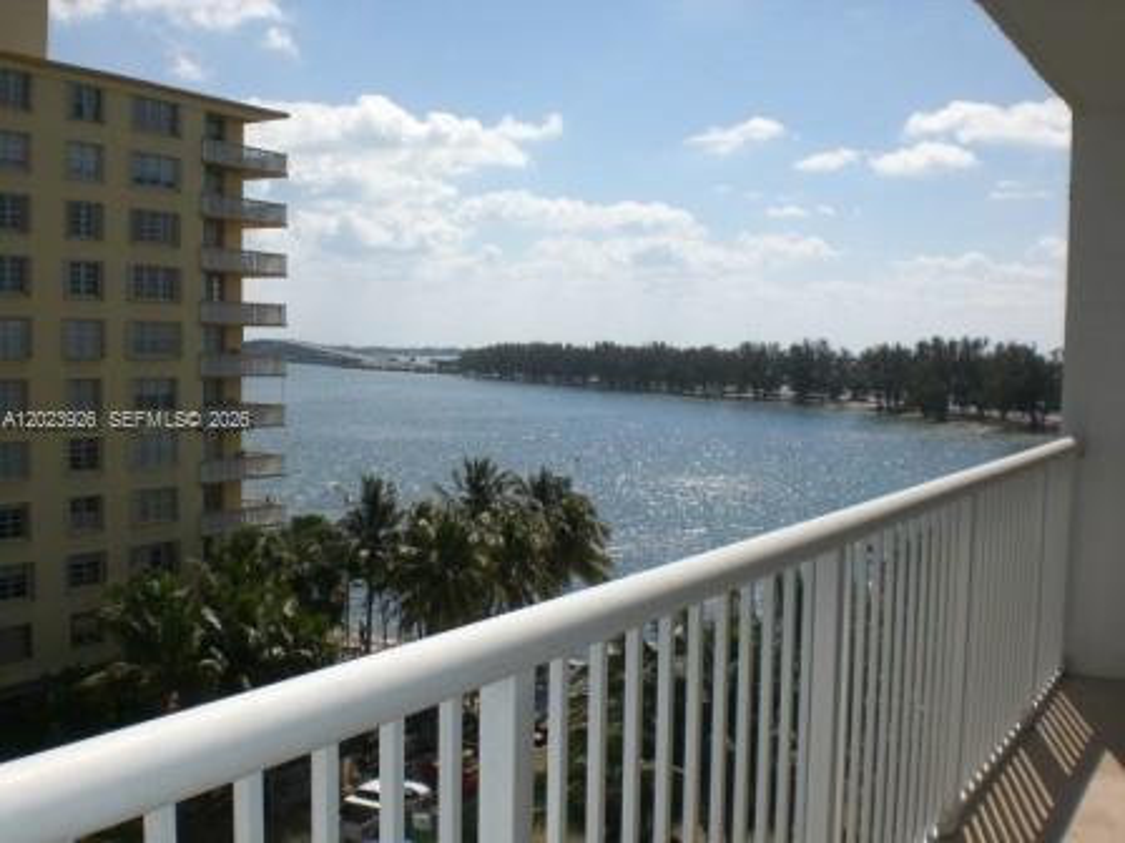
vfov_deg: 37.7
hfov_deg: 49.0
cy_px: 422
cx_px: 562
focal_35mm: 38
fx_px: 1235
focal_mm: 6.3
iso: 50
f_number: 4.4
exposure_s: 1/1250
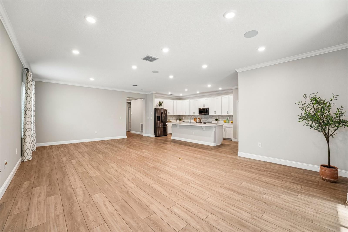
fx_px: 135
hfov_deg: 104.3
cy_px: 116
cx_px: 174
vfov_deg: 81.2
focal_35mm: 14
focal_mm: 14
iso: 100
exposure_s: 1/3.33
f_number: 8
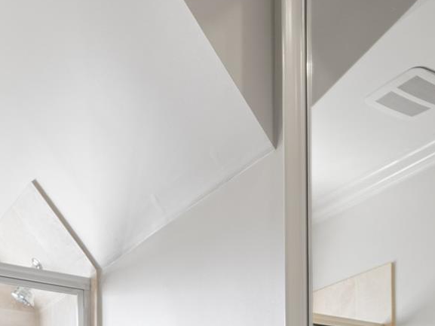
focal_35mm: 60
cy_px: 491
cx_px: 372
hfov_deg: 30.8
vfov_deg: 20.6
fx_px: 759
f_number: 2.8
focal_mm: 11.8
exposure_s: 1/3
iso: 100
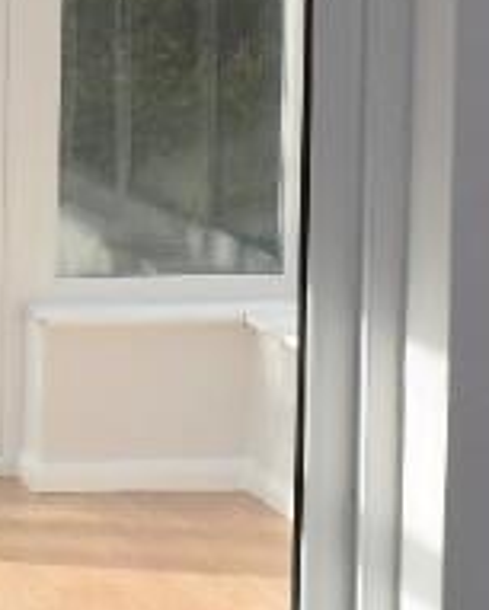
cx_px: -125
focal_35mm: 181
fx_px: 3272
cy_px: 251
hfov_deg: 8.4
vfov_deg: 10.7
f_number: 6.3
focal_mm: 24
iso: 100
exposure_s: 1/160
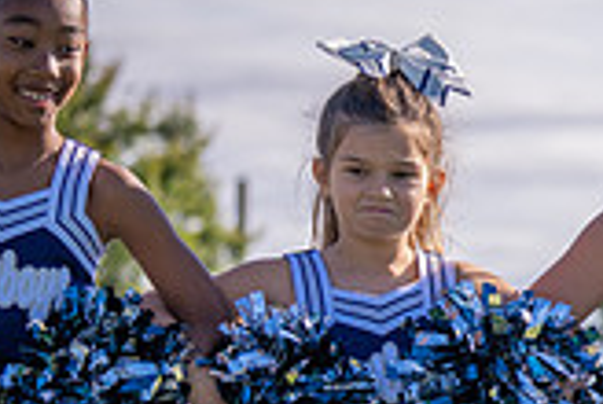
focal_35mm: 247
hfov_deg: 8.2
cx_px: 835
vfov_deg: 5.6
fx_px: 4145
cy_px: 454
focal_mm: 70
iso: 100
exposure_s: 1/1250
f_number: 2.8
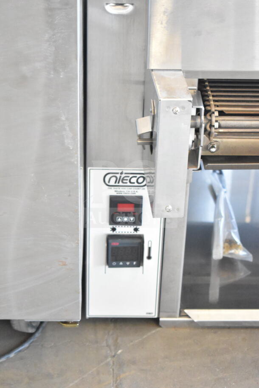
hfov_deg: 16.6
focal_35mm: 82
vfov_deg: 24.6
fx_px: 890
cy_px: 194
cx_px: 130
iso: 8000
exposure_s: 1/100
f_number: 5.6
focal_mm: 55
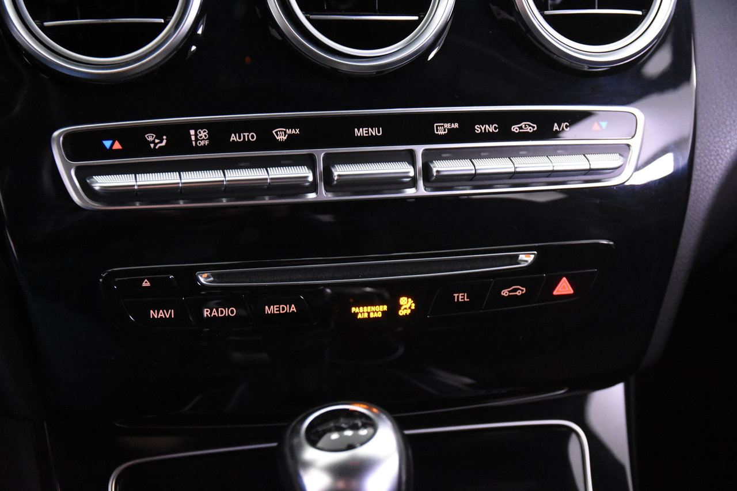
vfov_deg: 22.6
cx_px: 368
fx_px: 1228
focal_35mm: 60
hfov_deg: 33.4
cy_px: 246
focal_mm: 40
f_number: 3.5
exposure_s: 1/60
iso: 6400
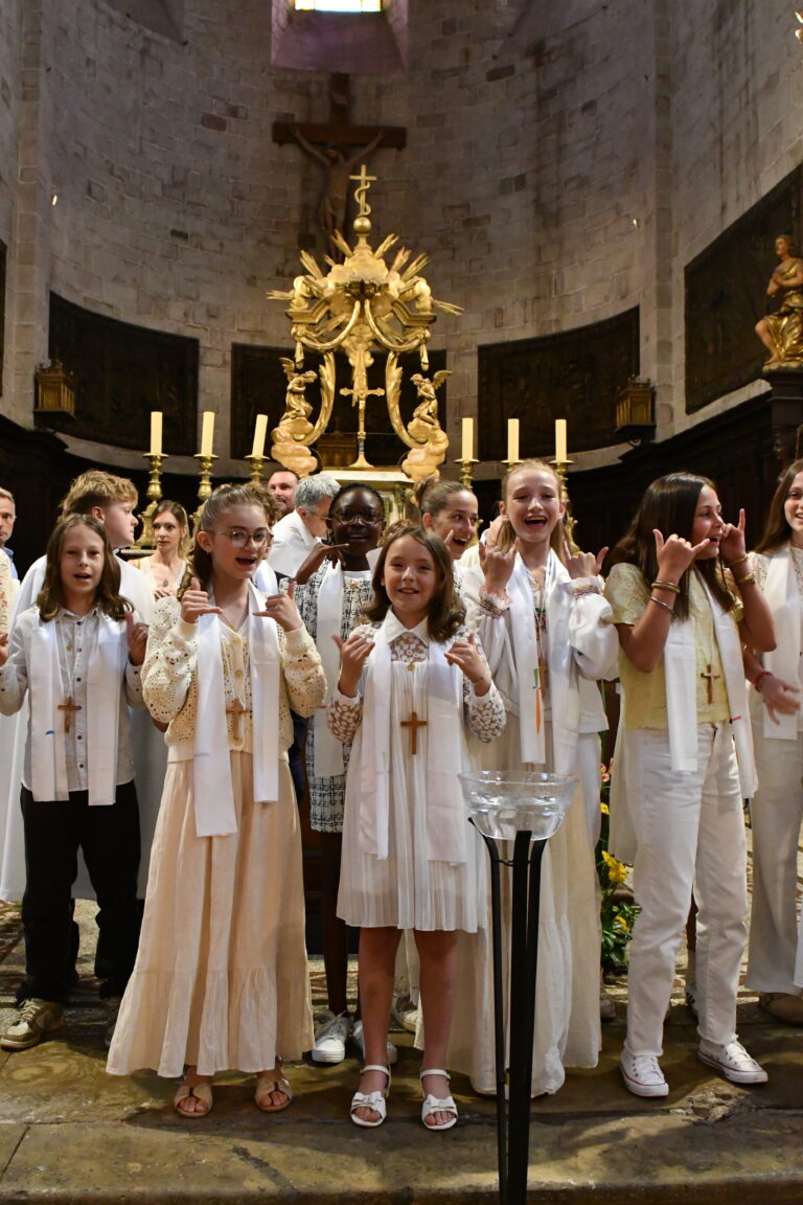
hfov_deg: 36.9
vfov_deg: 53.1
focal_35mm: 36
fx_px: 1204
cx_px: 402
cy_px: 602
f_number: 5.6
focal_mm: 24
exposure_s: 1/125
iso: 8000
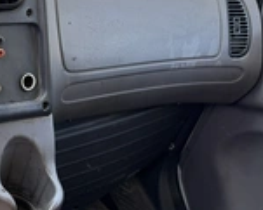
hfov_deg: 26.2
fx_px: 483
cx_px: -75
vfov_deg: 24.5
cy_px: 64
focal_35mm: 62
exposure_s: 1/200
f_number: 1.78
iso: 80
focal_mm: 6.76
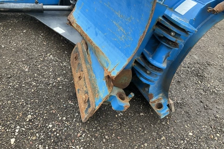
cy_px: 71
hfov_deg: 60.3
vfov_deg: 42.3
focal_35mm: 31
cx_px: 112
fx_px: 193
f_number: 1.8
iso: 32
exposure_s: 1/122
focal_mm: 3
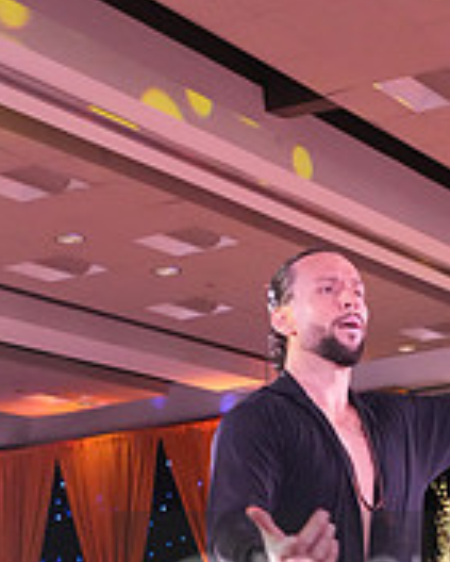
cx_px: 557
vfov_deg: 18.6
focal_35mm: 99
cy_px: 619
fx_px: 1647
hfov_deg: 15.0
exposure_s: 1/250
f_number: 5.6
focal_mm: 32
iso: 8000
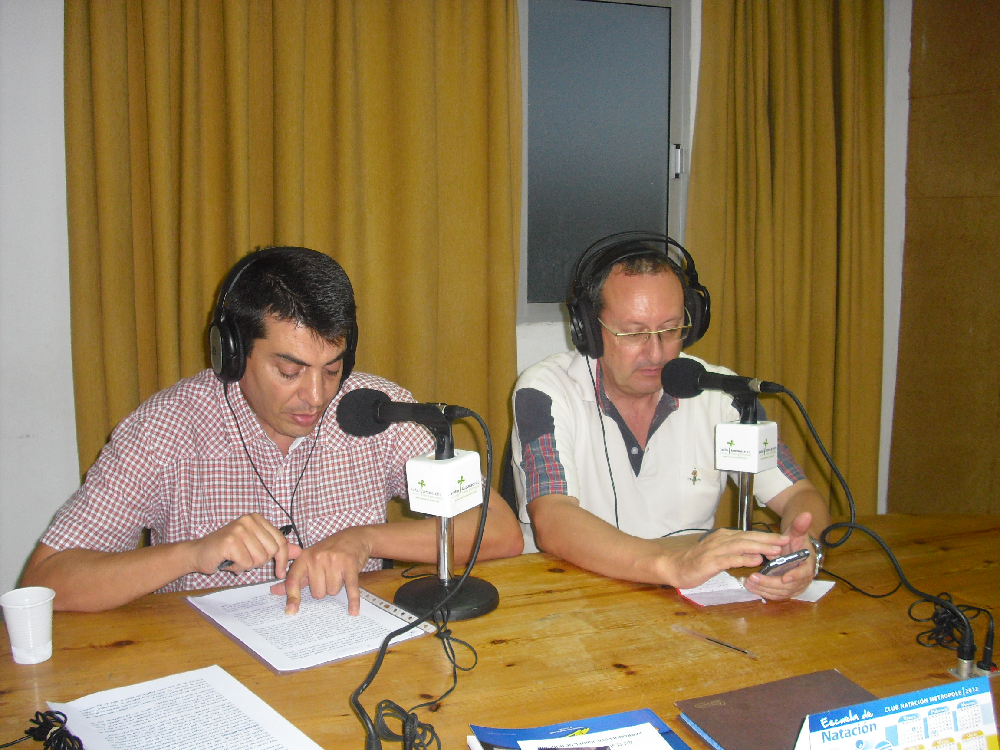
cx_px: 500
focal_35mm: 38
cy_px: 375
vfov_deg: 37.7
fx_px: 1098
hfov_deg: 49.0
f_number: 2.8
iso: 200
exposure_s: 1/125
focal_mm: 6.2
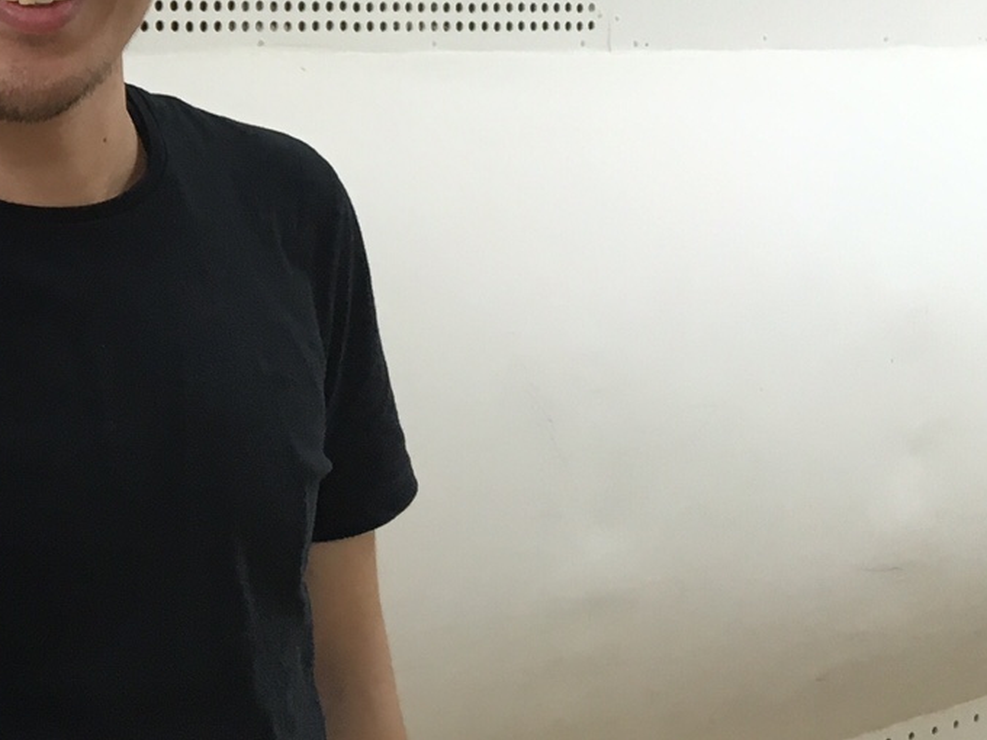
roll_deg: -0.5
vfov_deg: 16.7
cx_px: -370
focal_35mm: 86
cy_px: -44
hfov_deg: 20.4
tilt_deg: +0.7
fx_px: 2452
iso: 64
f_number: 2.2
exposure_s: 1/30
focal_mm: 4.15
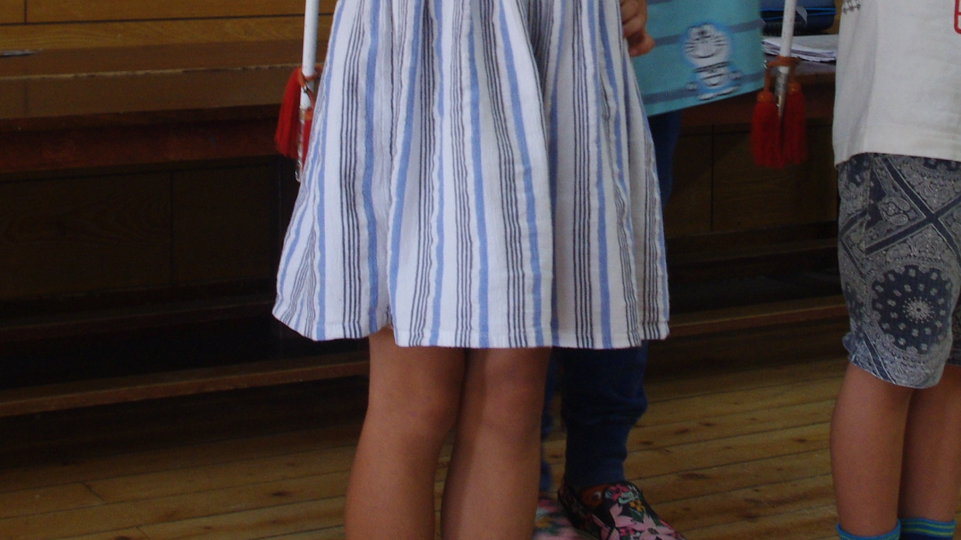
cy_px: -91
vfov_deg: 14.3
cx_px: 570
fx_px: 2090
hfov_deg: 25.9
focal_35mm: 82
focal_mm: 21.25
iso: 800
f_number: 5.6
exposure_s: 1/50
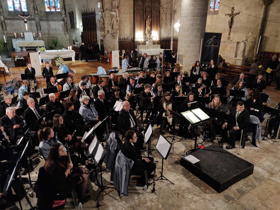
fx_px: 202
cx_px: 140
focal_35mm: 25
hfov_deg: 69.4
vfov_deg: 54.9
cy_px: 105
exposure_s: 1/20
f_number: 1.7
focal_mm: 4.25
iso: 800
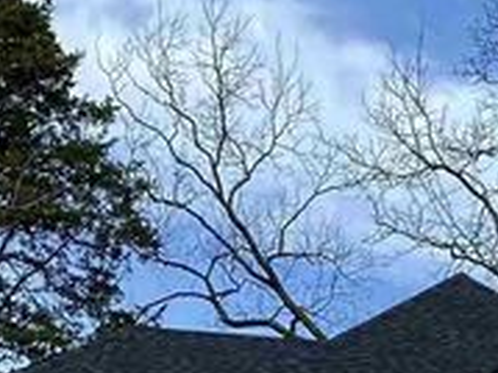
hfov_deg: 13.1
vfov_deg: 9.8
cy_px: 482
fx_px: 2142
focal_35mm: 149
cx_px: 481
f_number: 1.8
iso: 32
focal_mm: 4.25
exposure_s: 1/1157
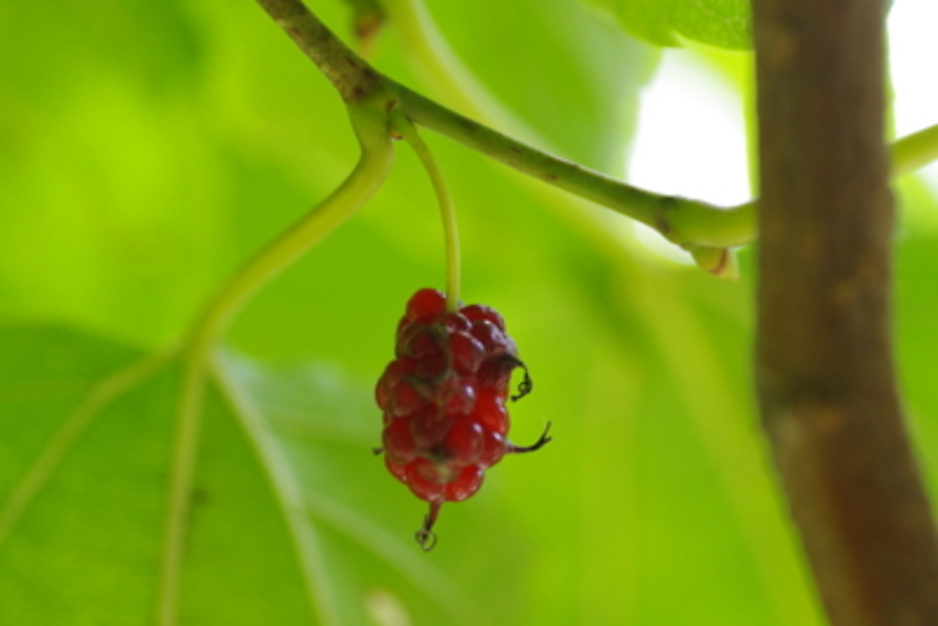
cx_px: 469
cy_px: 313
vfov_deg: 10.2
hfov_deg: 15.2
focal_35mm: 135
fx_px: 3519
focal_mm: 90
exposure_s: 1/125
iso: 400
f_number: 5
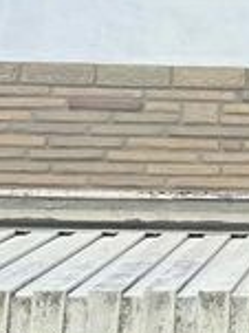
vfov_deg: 16.8
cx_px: 511
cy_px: 321
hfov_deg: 11.5
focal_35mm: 115
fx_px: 1105
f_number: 1.5
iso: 50
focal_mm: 5.7
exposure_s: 1/1779
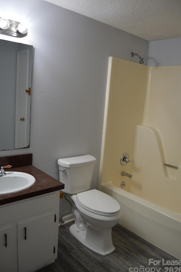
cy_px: 136
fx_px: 211
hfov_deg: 46.4
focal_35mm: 28
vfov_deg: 65.5
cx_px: 90
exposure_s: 1/60
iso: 400
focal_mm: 18
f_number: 4
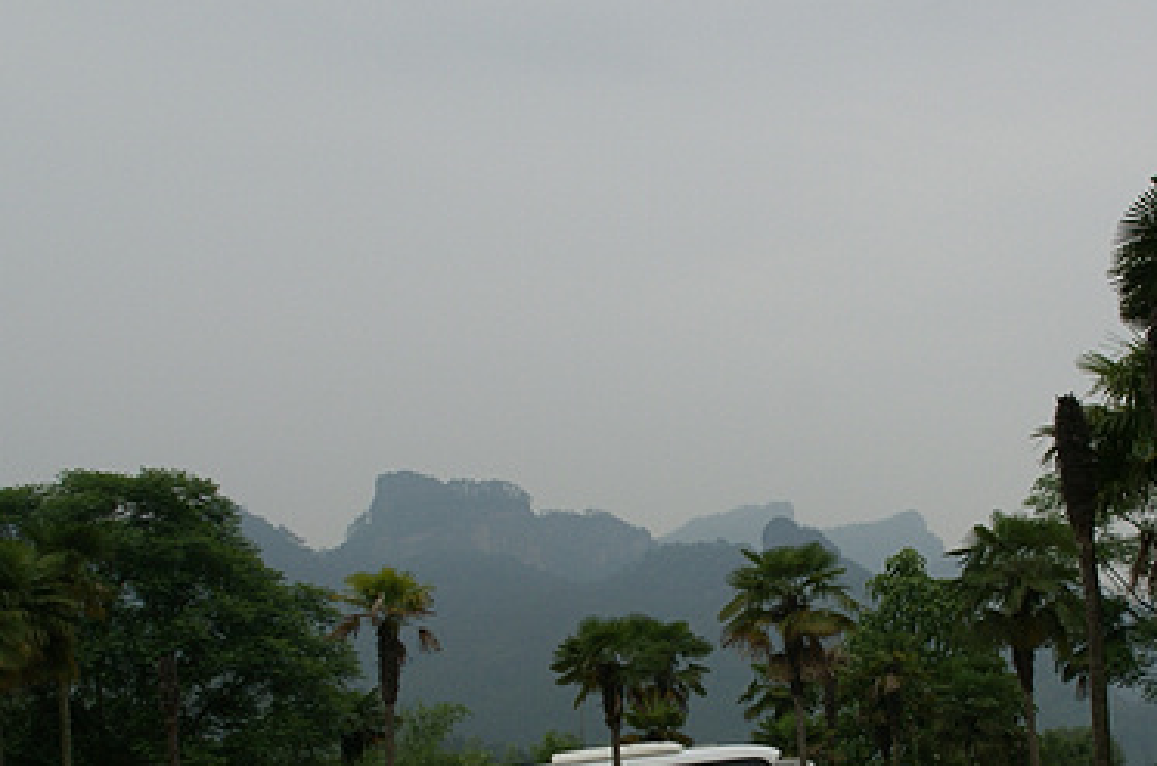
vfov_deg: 21.5
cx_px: 713
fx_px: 1988
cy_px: 612
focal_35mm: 62
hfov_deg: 32.3
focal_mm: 22
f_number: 8
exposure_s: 1/60
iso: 100
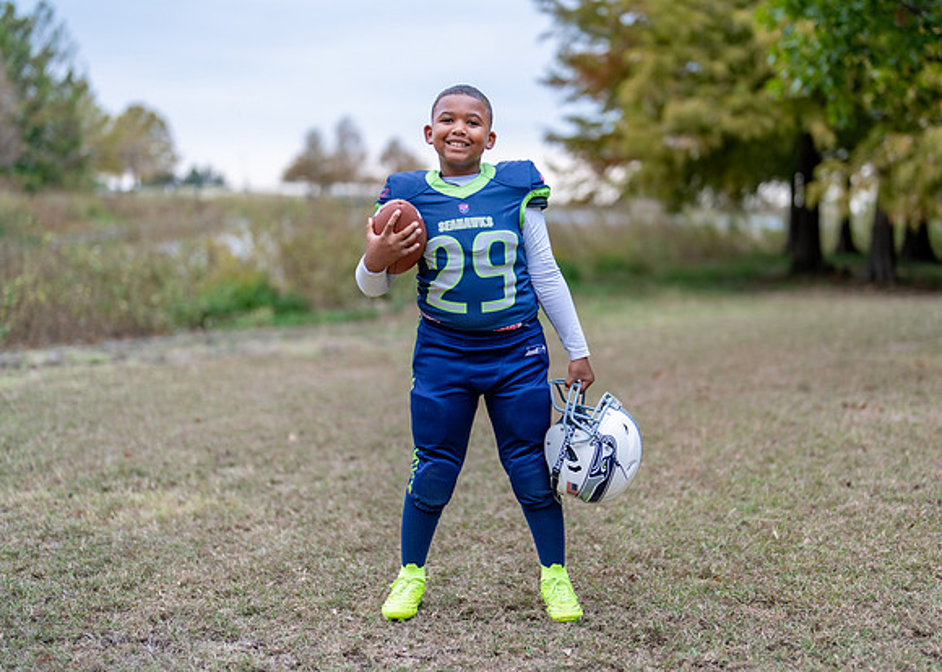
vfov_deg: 25.2
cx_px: 518
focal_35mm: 56
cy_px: 330
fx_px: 1505
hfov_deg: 34.7
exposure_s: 1/500
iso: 200
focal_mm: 50
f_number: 1.2
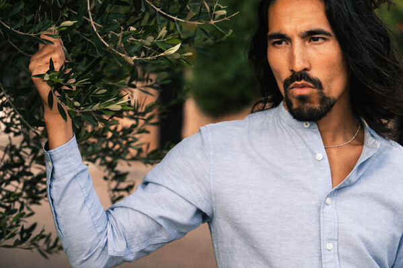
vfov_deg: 13.0
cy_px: 134
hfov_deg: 19.5
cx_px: 202
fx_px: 1175
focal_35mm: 105
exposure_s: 1/320
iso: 400
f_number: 5.6
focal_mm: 105
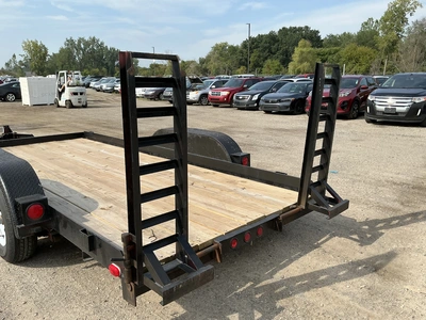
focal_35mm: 28
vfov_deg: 49.7
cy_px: 160
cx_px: 213
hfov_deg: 63.4
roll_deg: +0.2
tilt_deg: -10.0
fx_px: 345
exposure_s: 1/1377
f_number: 1.8
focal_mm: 3
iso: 25
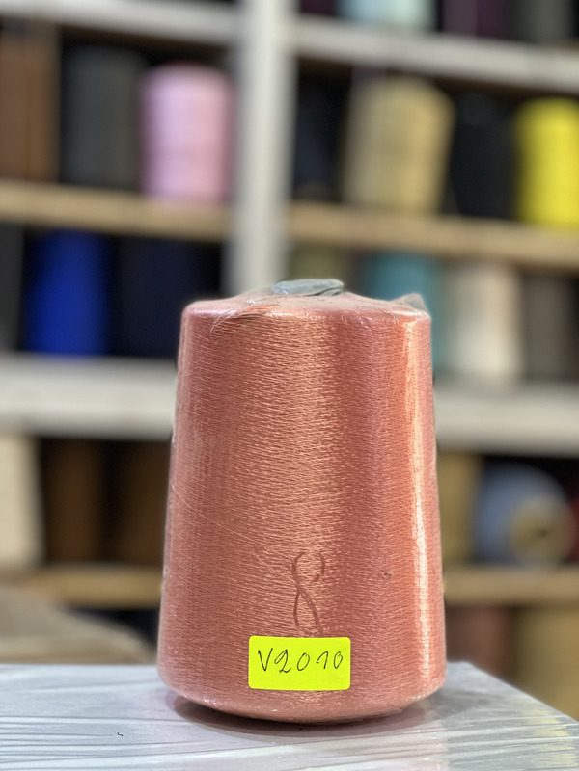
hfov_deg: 19.1
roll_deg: -3.2
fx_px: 1717
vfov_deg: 25.3
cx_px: 290
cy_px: 386
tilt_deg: +2.2
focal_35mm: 77
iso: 125
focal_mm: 9
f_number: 2.8
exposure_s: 1/33
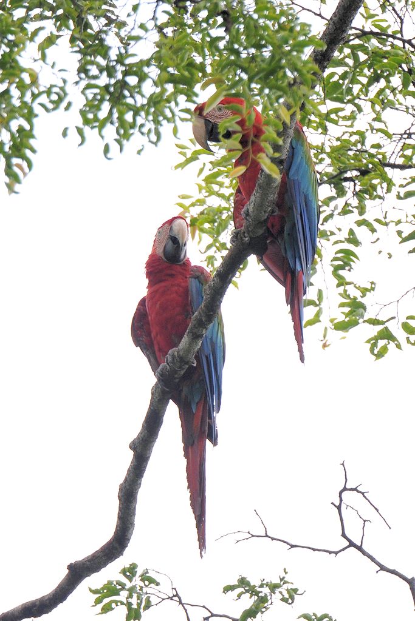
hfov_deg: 1.3
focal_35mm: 1050
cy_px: 310
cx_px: 208
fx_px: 18149
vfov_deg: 2.0
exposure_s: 1/800
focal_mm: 700
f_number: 5.6
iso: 640
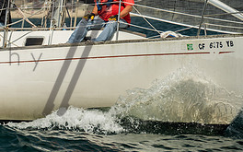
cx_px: -82
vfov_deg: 2.9
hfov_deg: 4.7
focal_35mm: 449
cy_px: -9
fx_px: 2974
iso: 320
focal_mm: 150
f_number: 6.3
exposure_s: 1/800
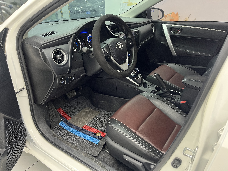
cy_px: 86
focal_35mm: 26
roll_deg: -0.7
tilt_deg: -26.8
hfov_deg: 67.3
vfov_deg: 53.1
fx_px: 171
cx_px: 114
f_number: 1.6
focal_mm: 5.1
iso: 160
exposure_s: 1/50
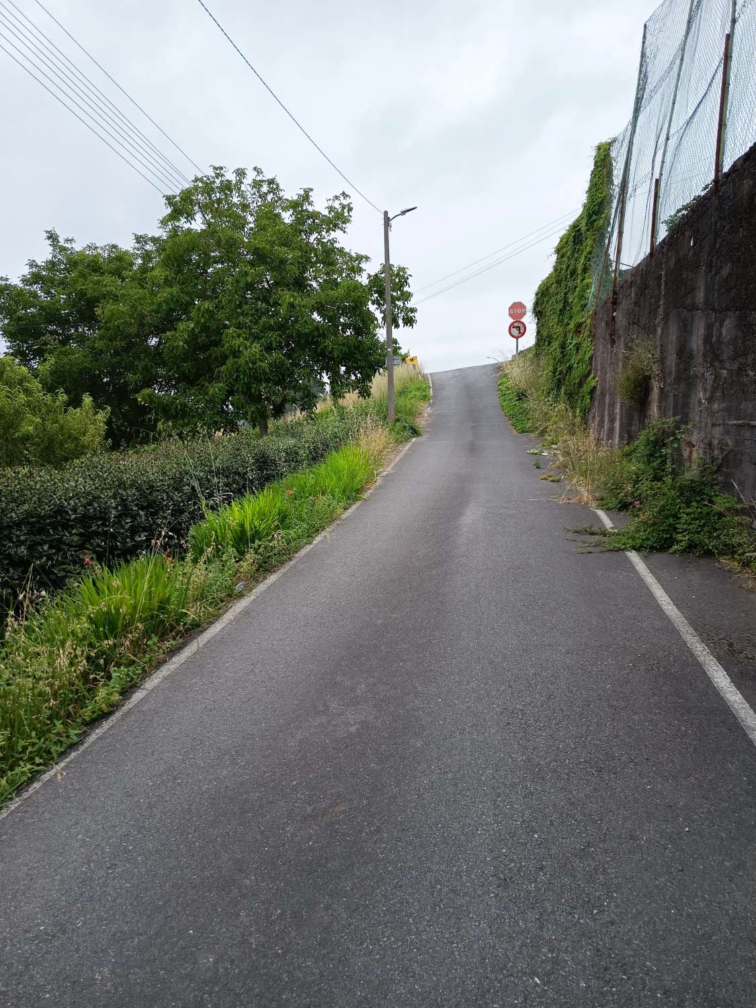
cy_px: 504
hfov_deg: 56.8
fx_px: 699
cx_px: 378
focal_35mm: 24
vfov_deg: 71.6
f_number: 1.7
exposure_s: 1/391
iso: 50
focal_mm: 5.24
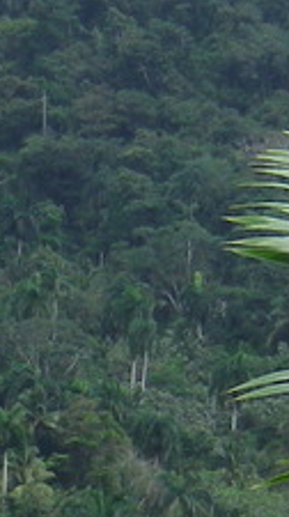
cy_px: 207
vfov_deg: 3.7
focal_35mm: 588
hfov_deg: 2.0
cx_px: -562
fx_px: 8038
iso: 80
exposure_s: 1/125
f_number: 5.3
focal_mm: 17.9
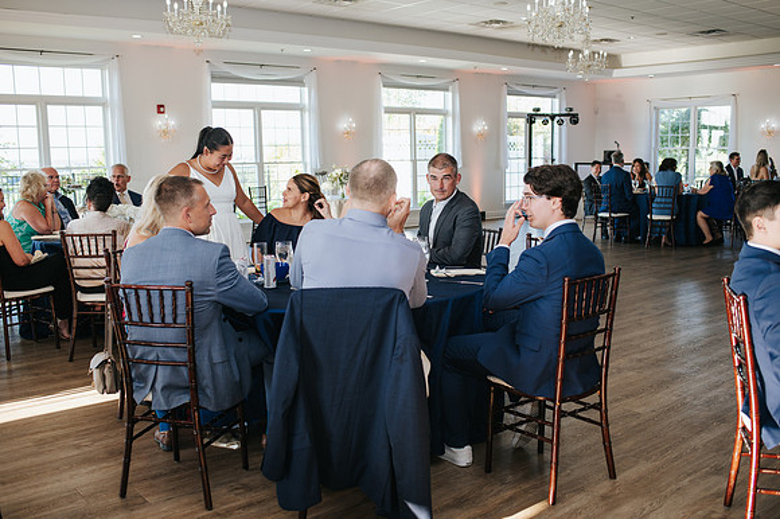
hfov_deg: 54.5
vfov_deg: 37.8
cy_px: 260
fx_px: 758
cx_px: 390
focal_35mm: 35
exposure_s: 1/200
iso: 560
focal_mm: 35
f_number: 3.2
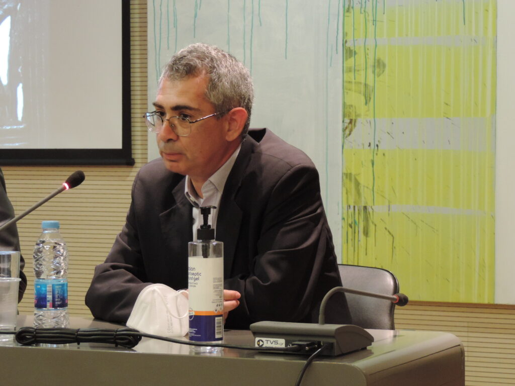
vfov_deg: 12.3
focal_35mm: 120
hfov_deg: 16.4
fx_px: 1785
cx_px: 258
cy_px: 193
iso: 800
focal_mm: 21.4
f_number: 4.2
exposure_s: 1/20
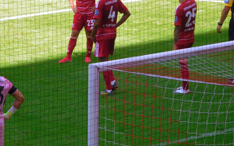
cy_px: 83
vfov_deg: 2.6
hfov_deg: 4.1
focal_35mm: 513
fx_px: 3272
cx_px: 123
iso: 220
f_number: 6
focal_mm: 62.4
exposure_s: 1/250
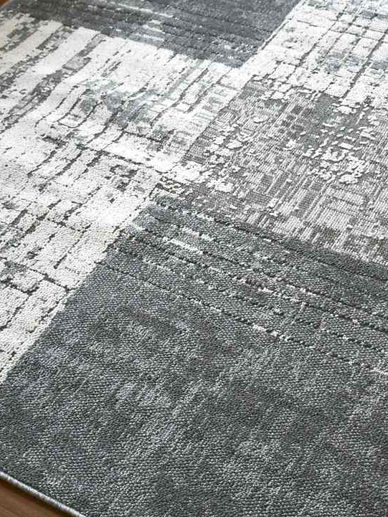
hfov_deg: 24.4
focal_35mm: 60
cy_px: 231
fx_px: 896
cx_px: 175
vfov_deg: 32.2
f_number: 3.5
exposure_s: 1/250
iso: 560
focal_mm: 20
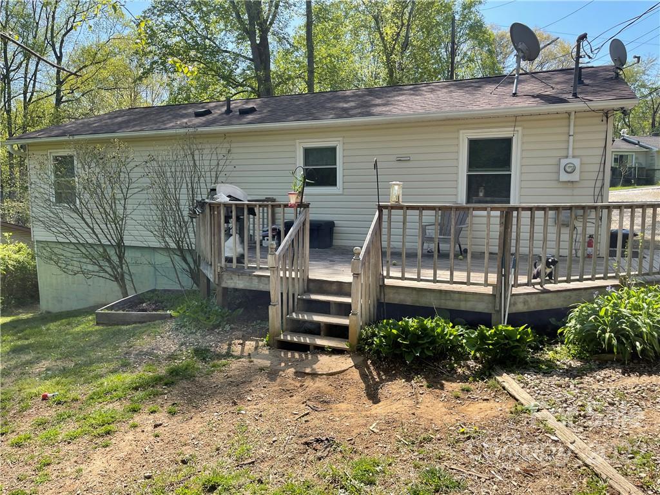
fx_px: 496
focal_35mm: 26
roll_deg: +0.2
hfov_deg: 67.3
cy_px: 248
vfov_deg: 53.1
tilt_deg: -5.9
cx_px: 330
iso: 32
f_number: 1.6
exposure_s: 1/1225
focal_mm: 5.1
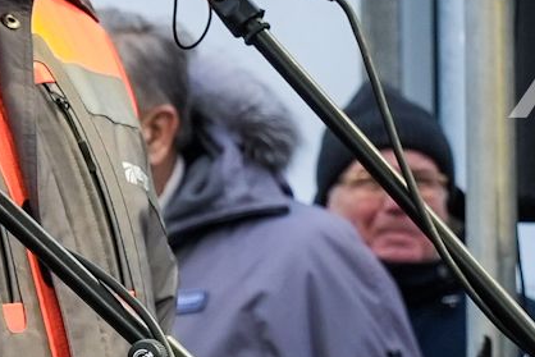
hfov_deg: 5.4
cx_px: -1021
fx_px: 5352
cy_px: -60
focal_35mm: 360
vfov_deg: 3.8
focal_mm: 49
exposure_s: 1/200
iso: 800
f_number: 5.6
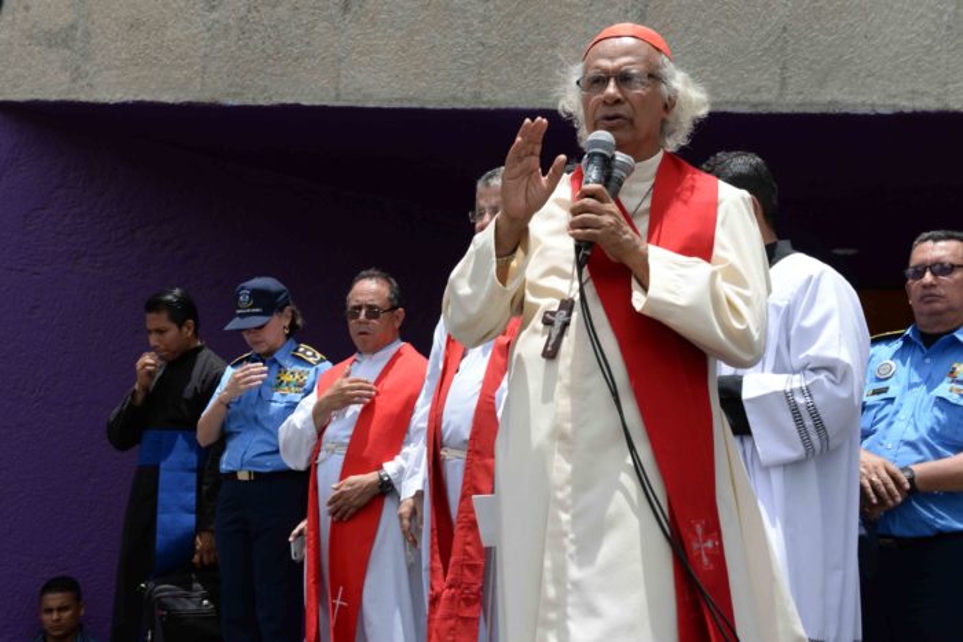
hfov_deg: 34.5
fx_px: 1552
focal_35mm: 58
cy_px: 321
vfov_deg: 23.4
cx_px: 482
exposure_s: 1/800
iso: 500
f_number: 9
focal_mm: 58
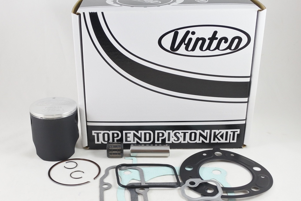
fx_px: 385
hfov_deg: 42.5
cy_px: 118
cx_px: 115
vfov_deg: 29.2
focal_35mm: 46
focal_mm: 13.7
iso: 560
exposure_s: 1/125
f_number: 4
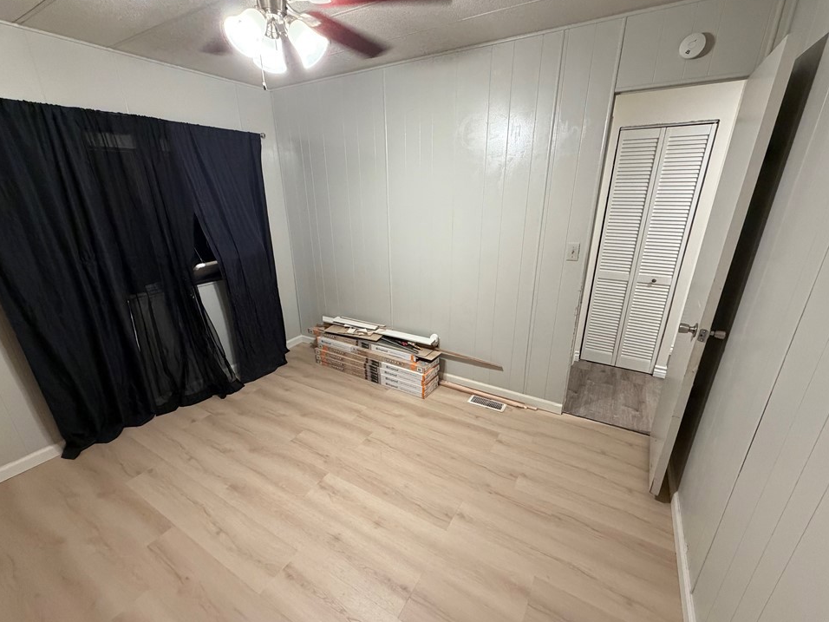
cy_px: 320
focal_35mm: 15
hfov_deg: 98.2
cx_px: 414
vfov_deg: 81.7
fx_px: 359
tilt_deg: -20.2
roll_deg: +1.5
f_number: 2.2
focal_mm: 2.22
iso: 500
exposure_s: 1/60
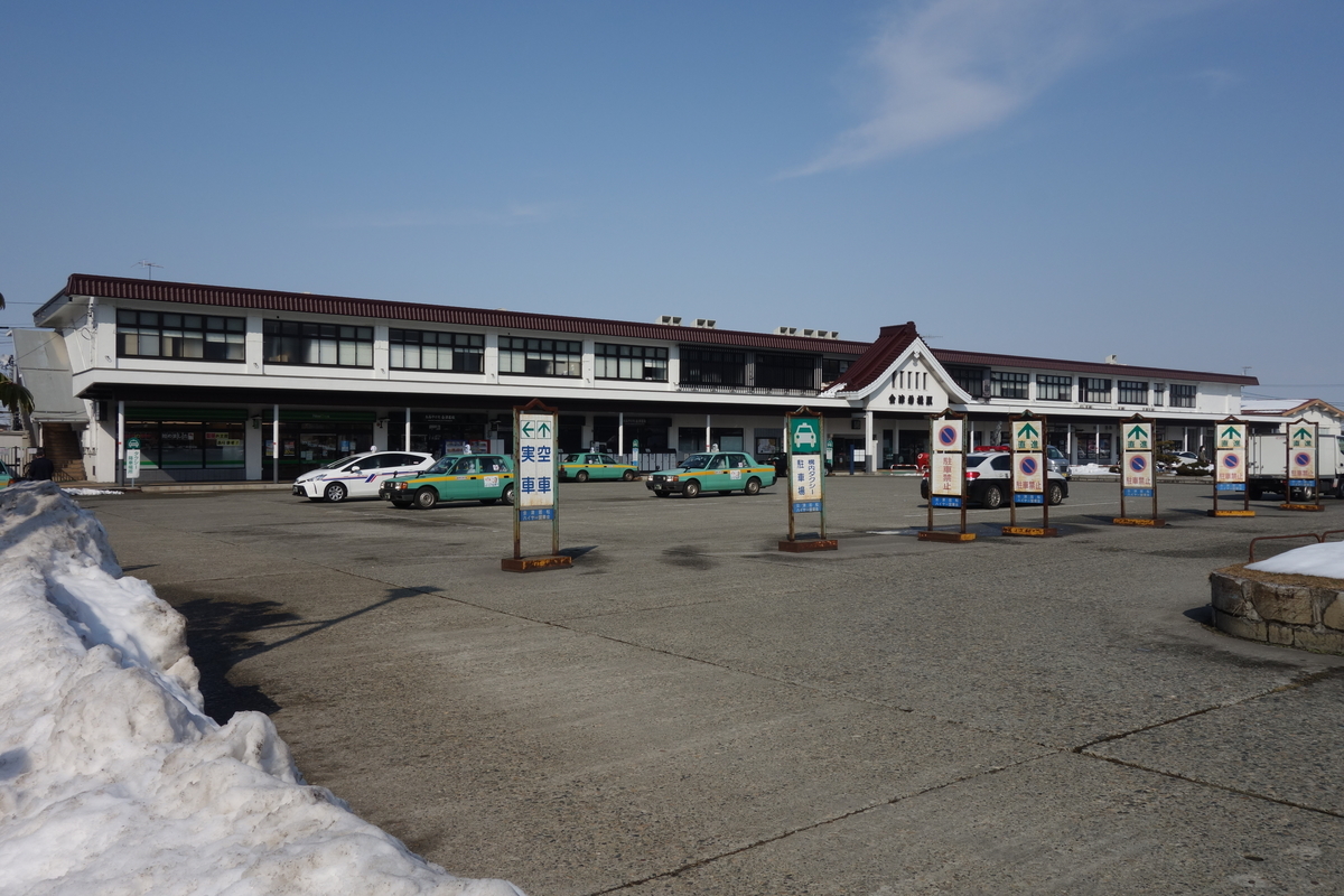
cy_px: 448
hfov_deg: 65.5
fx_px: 1045
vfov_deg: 46.4
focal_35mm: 28
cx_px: 672
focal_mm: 10.4
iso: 125
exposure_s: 1/800
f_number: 7.1
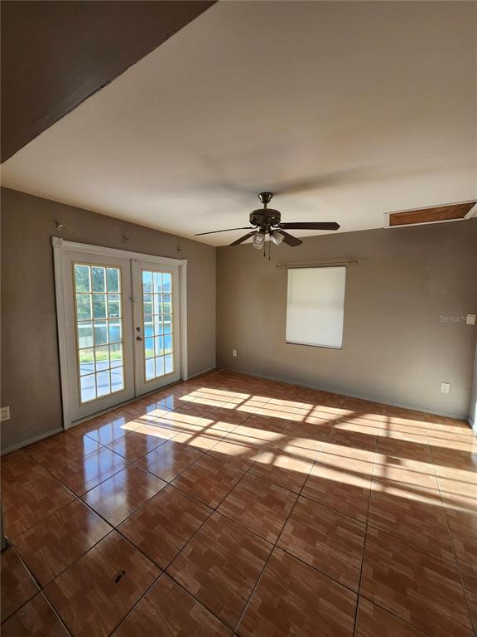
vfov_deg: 106.2
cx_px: 238
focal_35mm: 13
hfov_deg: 89.9
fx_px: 239
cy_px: 318
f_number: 2.2
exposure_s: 1/120
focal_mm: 1.74
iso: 64
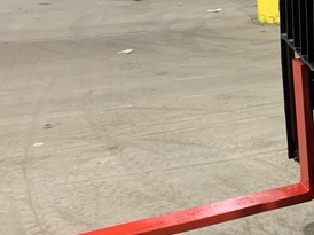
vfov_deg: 19.1
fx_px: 689
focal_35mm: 76
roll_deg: -0.9
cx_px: 415
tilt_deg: -10.7
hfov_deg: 22.7
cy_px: 40
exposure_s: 1/40
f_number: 1.8
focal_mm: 4.25
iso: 400
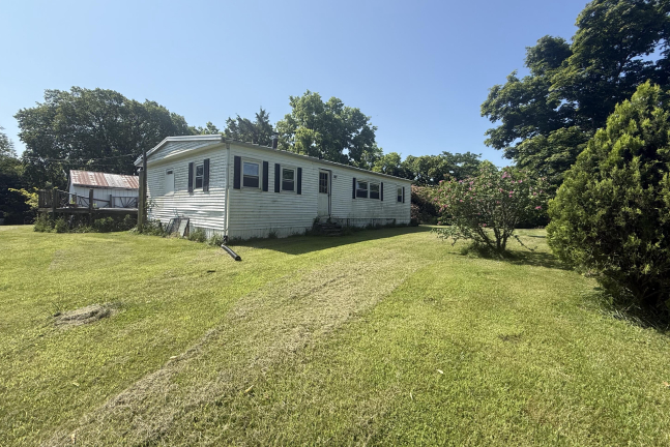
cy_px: 210
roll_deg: -1.6
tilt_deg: +0.6
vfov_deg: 77.3
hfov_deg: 100.4
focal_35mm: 15
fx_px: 279
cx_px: 335
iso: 50
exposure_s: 1/1399
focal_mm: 2.22
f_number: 2.2
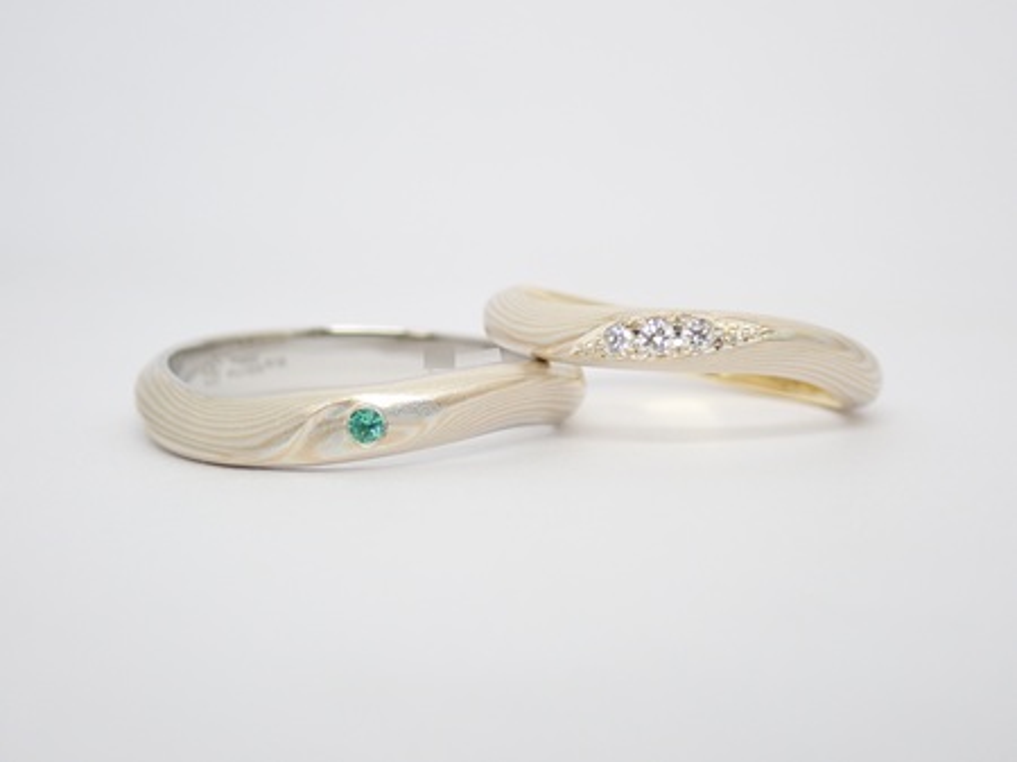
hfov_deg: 25.3
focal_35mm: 77
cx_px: 508
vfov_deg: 19.1
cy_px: 381
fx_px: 2261
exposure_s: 1/100
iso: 200
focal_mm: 13.65
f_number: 4.1
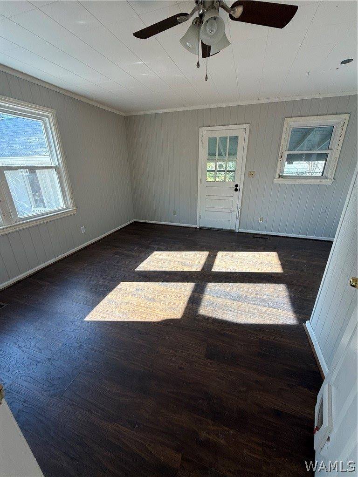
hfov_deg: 85.7
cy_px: 238
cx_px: 179
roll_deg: +1.3
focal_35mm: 14
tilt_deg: -19.8
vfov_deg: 102.1
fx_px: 193
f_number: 2.2
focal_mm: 2.22
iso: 50
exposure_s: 1/99
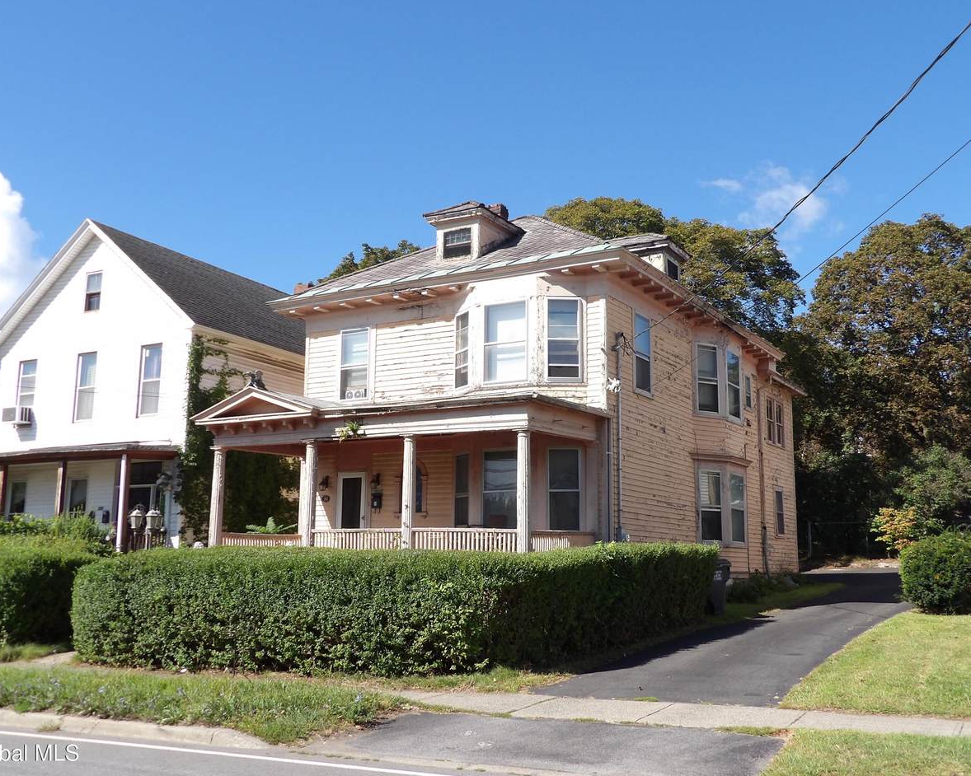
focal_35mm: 35
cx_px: 490
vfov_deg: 42.2
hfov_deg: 51.5
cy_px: 394
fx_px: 1006
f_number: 3.1
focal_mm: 5.9
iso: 100
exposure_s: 1/924
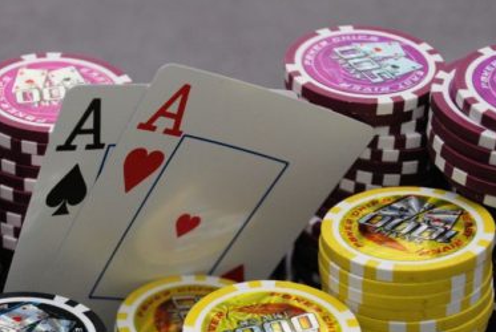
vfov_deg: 11.1
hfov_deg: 16.6
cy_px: 303
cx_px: 185
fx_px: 1697
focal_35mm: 123
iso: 200
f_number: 4.8
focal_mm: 44
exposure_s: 1/60
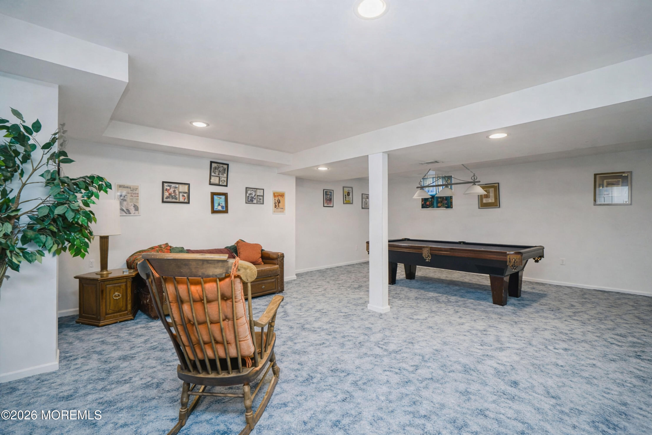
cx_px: 326
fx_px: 299
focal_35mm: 16
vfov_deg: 72.1
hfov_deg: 95.0
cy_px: 218
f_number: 4
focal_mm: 16.5
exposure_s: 1/6
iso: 50
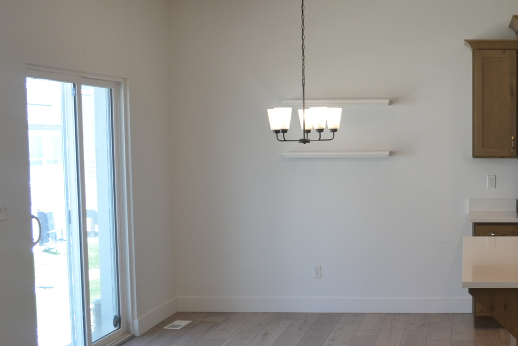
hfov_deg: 34.6
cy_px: 194
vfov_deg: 25.1
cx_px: 473
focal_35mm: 54
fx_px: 777
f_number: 4.5
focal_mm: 18
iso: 400
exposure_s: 1/80
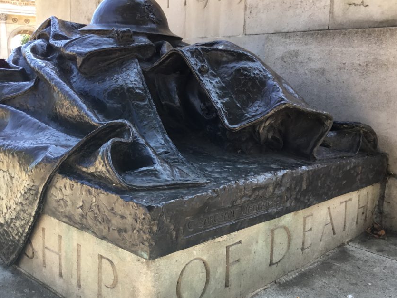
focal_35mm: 38
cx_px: 181
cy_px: 160
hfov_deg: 48.9
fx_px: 436
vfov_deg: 37.7
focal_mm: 3.3
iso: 32
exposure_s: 1/100
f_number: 2.4
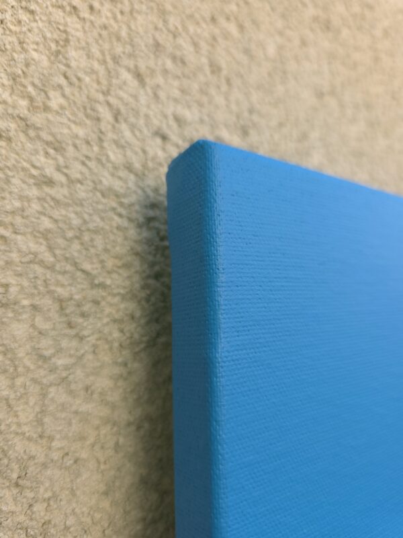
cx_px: 202
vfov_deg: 73.9
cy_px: 269
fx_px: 357
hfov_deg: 58.9
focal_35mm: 23
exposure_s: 1/100
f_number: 1.7
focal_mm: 6.3
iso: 16
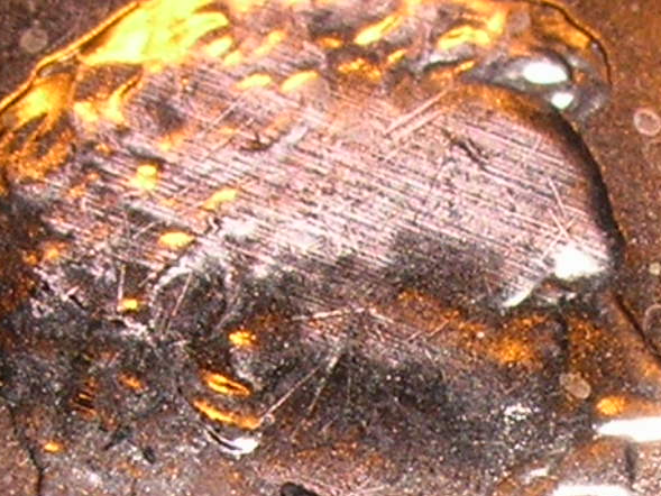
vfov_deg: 29.1
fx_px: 955
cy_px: 233
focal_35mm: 50
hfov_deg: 38.2
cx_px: 350
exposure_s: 1/60.1
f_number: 5.4
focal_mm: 7.7
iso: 50
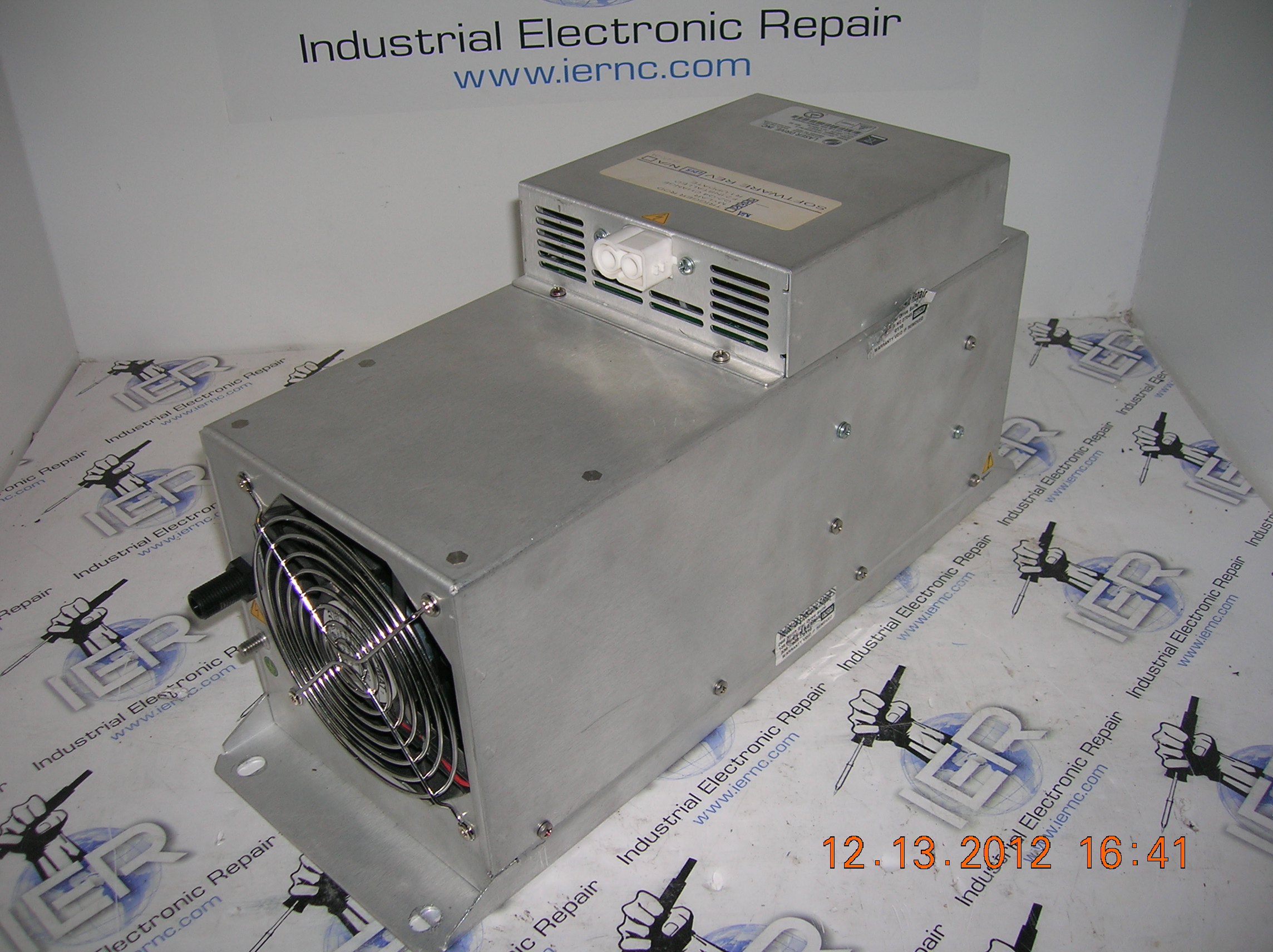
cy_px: 476
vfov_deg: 41.7
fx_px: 1249
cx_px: 636
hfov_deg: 54.0
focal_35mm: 34
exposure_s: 1/60.1
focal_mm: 5.7
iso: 50
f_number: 2.9
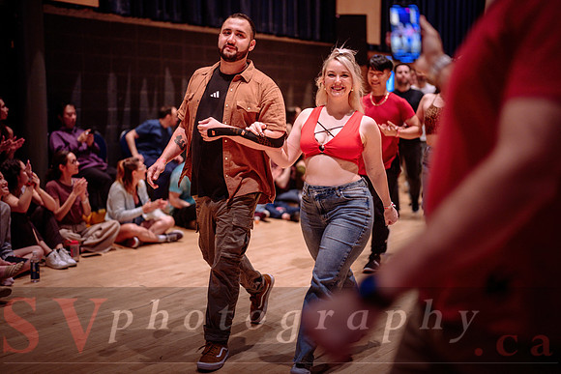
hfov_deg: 39.6
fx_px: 779
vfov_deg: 27.0
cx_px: 280
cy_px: 187
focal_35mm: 50
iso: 1600
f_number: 1.2
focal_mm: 50
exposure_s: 1/250
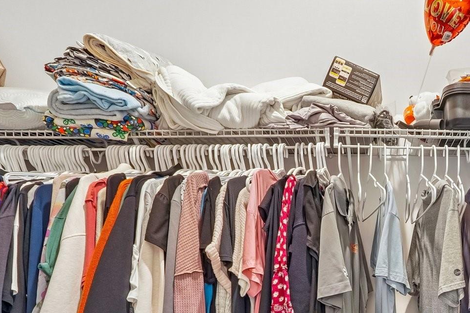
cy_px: 296
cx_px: 395
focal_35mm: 32
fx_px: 418
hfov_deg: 53.6
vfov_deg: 37.7
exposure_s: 1/1.43
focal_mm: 10
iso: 400
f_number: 8
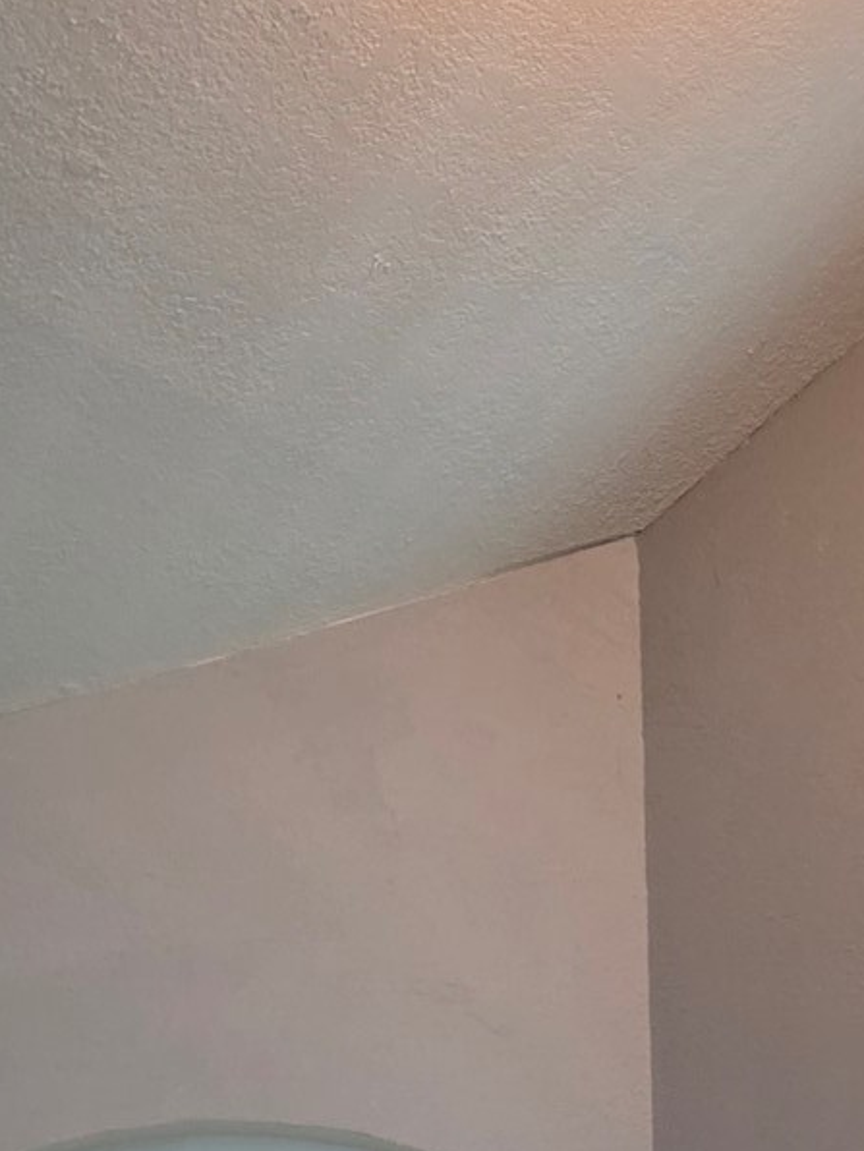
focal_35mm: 79
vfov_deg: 21.5
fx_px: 2629
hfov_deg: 18.3
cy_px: 1624
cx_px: 816
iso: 800
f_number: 1.7
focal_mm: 6.25
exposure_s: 1/120
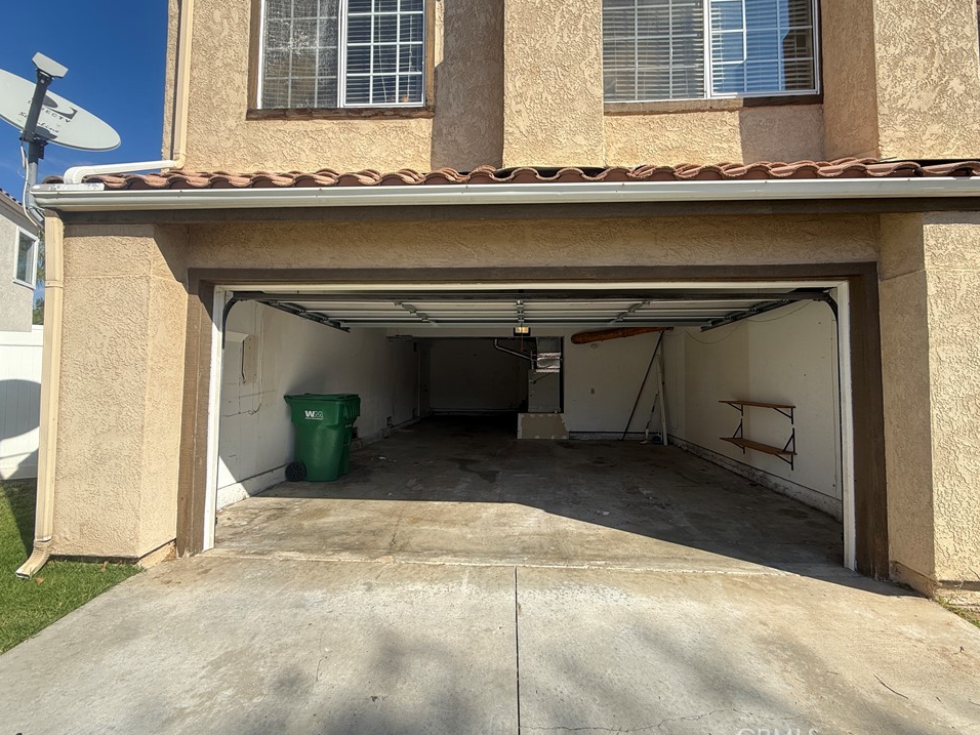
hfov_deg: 98.1
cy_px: 359
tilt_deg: +2.4
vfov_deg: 81.7
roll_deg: -0.9
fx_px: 425
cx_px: 504
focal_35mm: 15
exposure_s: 1/602
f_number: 2.2
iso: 50
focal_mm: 2.22
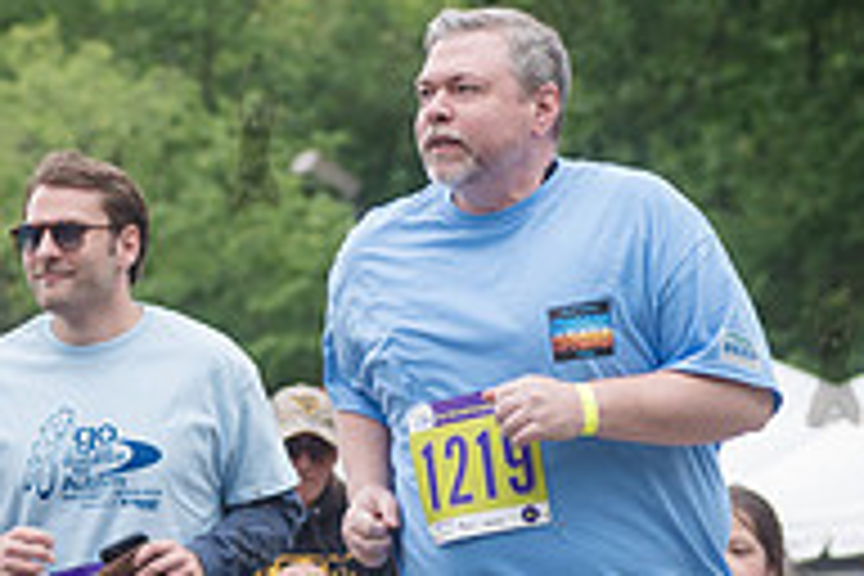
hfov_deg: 7.4
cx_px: 421
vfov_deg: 4.9
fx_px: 6695
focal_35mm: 279
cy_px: 518
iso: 400
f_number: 4
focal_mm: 80
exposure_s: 1/1000
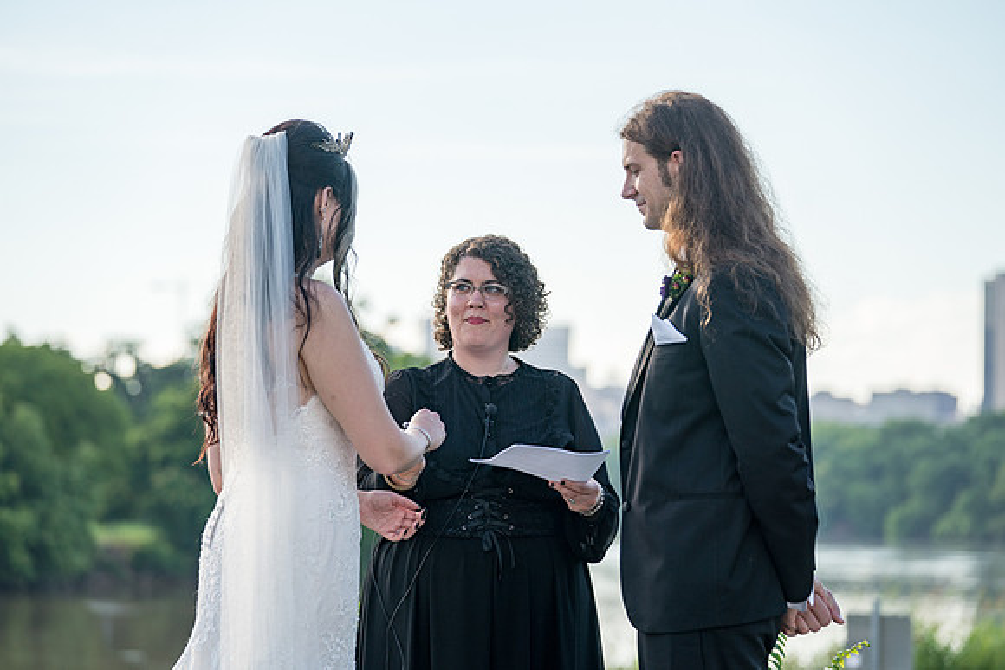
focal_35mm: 132
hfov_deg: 15.5
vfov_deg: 10.4
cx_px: 502
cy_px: 335
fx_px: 3686
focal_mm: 132
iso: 100
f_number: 4
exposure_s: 1/500
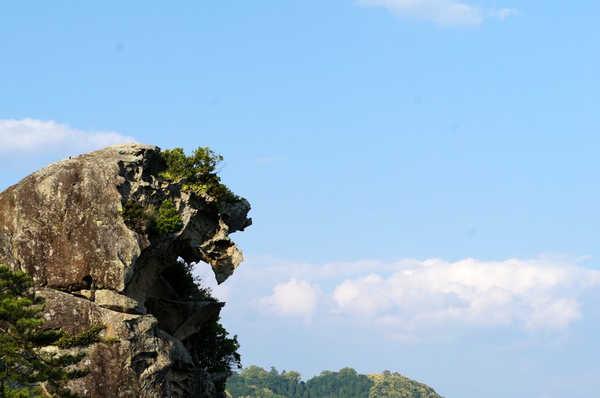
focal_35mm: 104
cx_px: 300
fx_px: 1723
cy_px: 199
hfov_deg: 19.8
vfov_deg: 13.2
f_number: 13
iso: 200
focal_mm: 69
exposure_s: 1/200
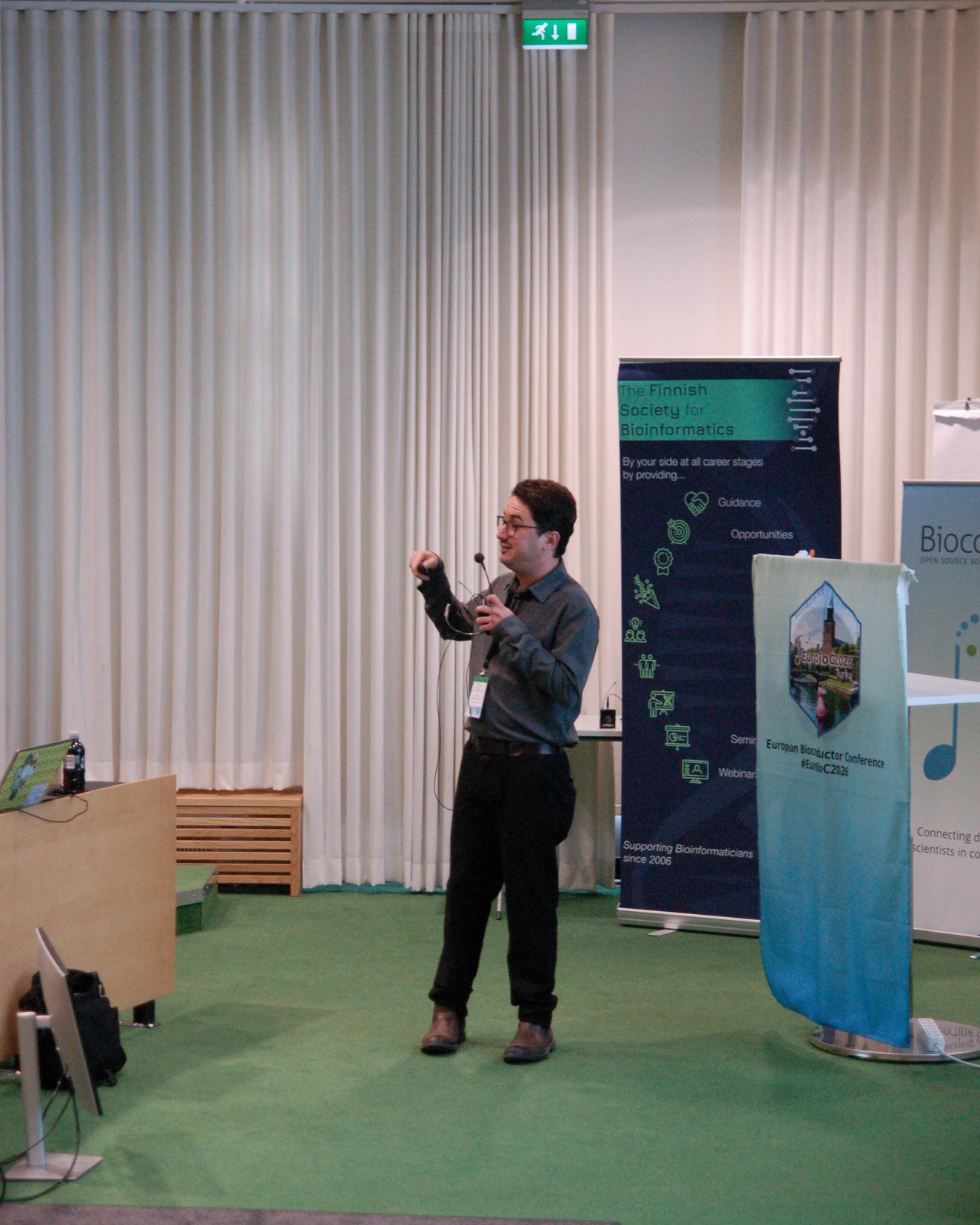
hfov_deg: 18.1
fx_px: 3082
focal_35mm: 85
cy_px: 563
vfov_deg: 22.5
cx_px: 491
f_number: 3.2
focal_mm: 50
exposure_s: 1/125
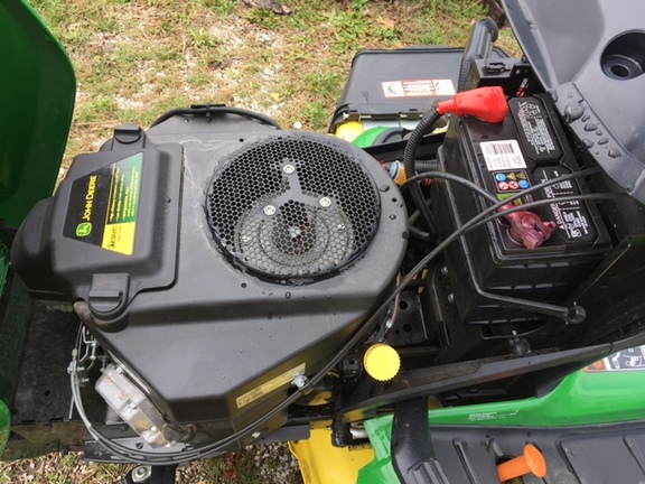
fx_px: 540
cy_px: 242
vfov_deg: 48.2
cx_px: 322
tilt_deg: -56.7
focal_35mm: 29
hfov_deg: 61.7
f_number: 2.2
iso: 25
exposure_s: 1/330
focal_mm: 4.15
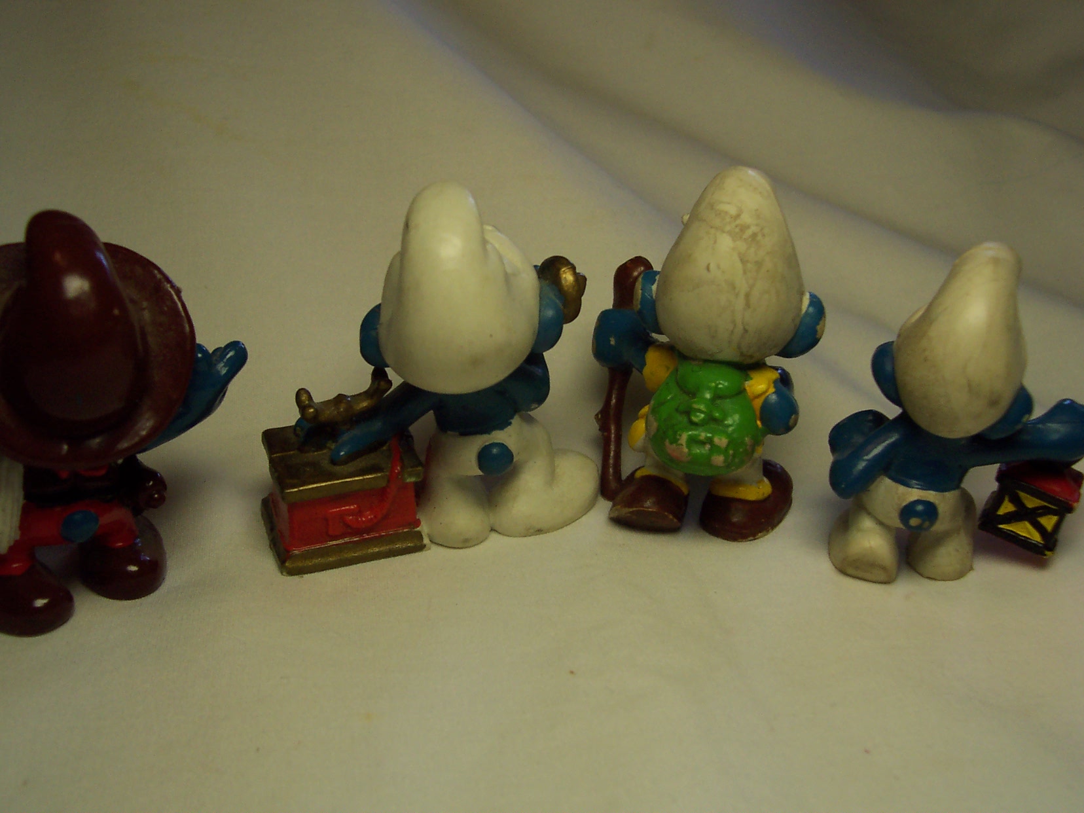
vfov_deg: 38.7
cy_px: 406
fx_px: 1159
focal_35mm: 37
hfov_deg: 50.1
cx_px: 542
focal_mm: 5.6
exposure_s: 1/180
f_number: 2.8
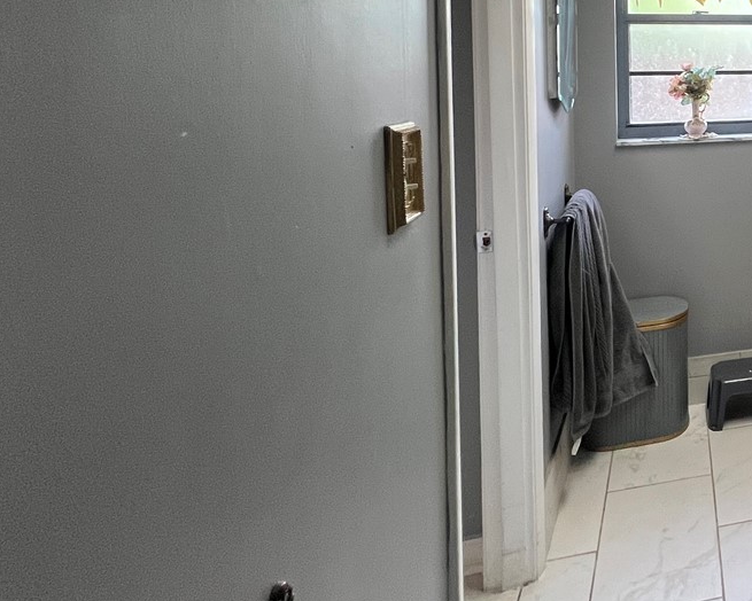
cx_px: 906
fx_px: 690
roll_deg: +0.6
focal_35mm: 31
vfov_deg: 43.5
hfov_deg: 40.1
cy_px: 73
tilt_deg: -2.1
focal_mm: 1.57
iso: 160
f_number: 1.8
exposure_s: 1/120
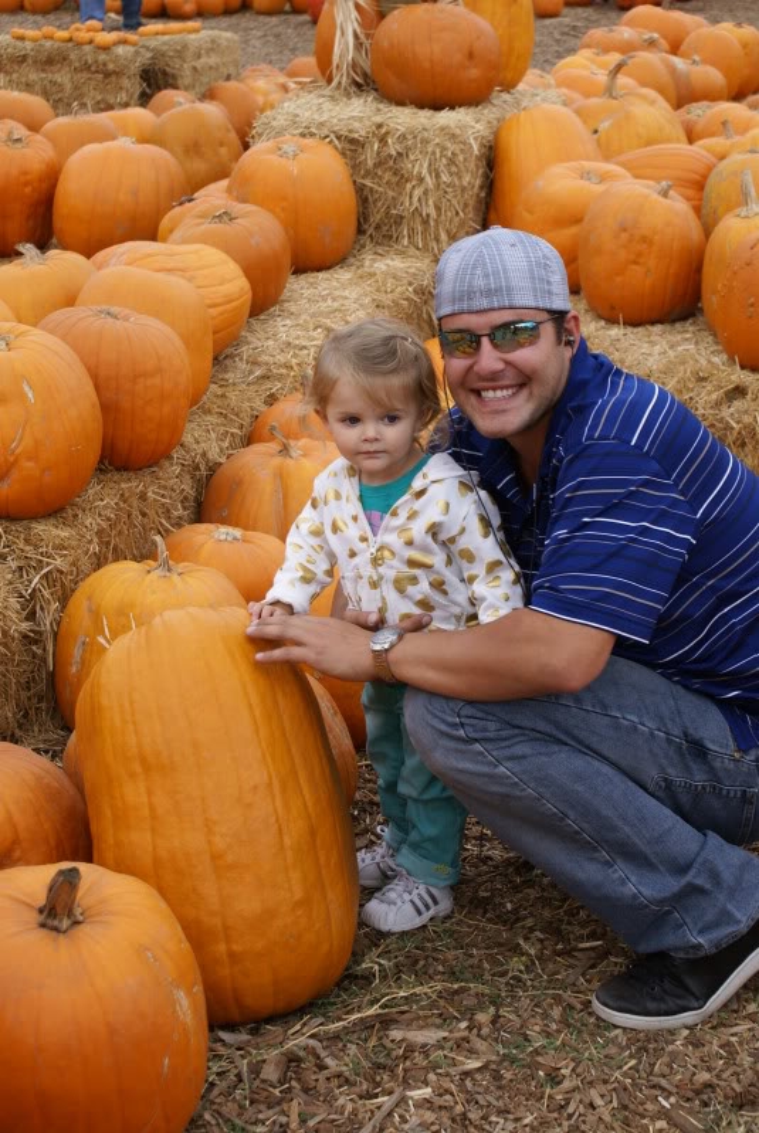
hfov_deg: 22.7
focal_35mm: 60
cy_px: 566
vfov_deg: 33.4
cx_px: 380
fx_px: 1892
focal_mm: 40
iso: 100
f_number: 6.3
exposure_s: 1/100
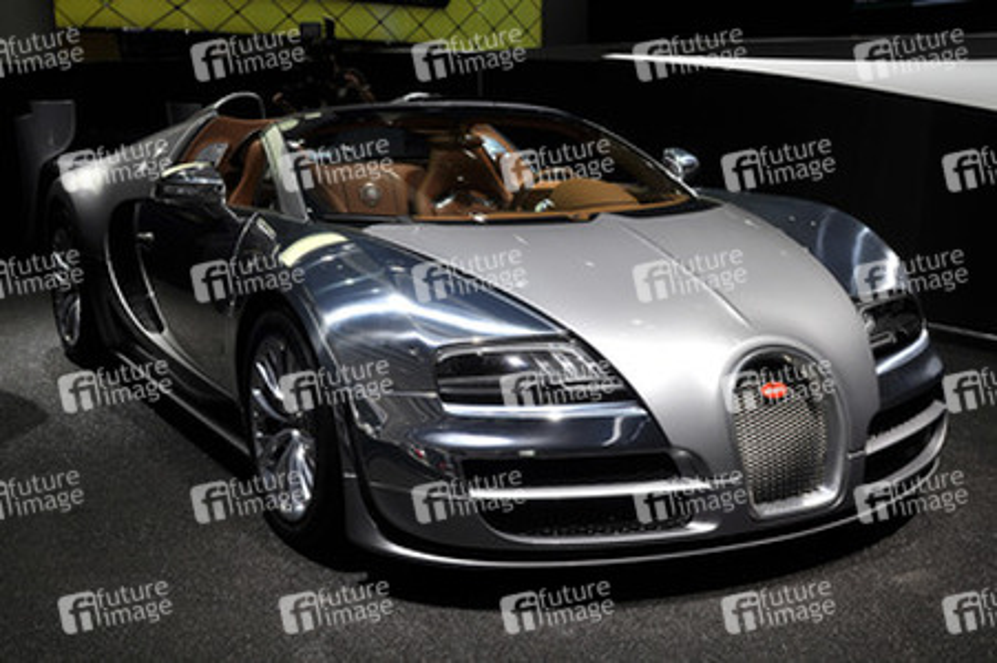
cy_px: 332
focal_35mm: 46
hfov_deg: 42.4
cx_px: 498
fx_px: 1287
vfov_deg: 28.9
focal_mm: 31
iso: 200
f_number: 8
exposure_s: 1/250
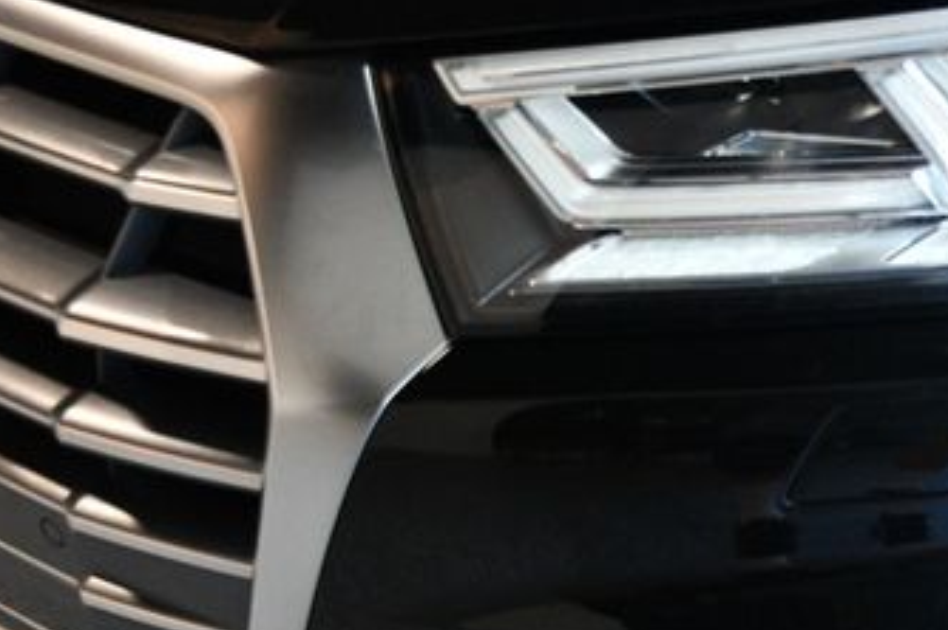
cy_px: 392
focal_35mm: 69
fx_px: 1815
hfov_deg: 28.0
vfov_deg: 19.7
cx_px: 877
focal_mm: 24
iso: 2000
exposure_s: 1/125
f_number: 3.8
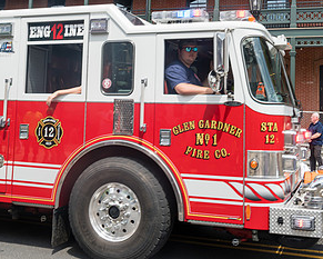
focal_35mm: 50
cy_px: 73
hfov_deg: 37.3
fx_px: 478
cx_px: 160
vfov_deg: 29.9
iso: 100
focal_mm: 34.5
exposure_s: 1/100
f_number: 10
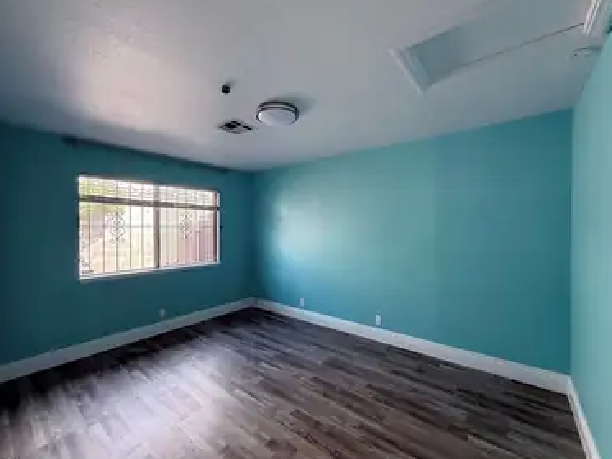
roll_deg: +0.4
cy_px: 230
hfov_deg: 98.1
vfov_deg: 81.8
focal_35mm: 15
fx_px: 265
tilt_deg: +1.9
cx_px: 297
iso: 80
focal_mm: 2.22
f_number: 2.2
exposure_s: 1/40
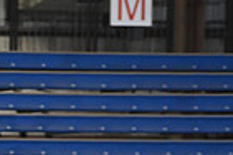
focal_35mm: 823
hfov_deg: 2.5
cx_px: -220
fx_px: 5326
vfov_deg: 1.7
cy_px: 309
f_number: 4.5
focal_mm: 200
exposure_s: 1/250
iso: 2500
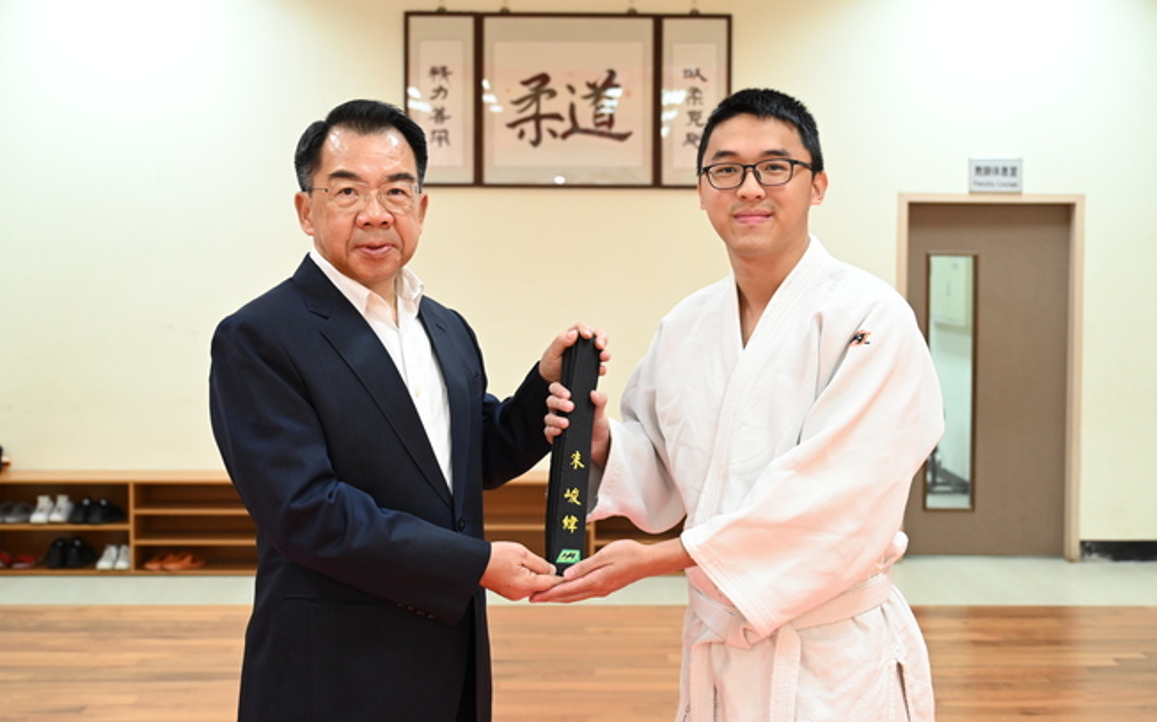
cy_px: 313
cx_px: 582
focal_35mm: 46
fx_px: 1450
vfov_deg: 27.9
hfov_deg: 43.5
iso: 1600
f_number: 4
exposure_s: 1/125
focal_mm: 42
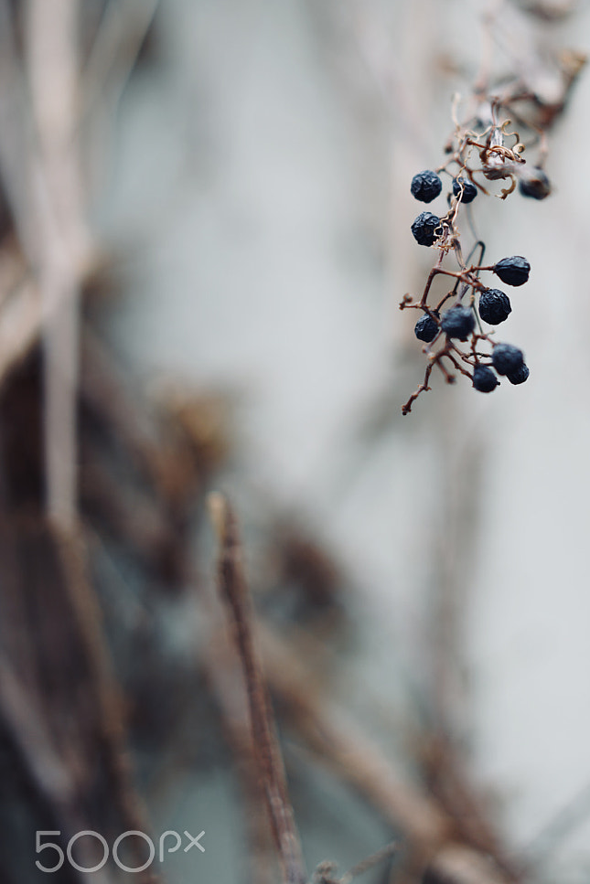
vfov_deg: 22.2
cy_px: 240
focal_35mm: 91
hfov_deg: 14.9
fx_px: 2236
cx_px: 466
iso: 100
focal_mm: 55
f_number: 1.8
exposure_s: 1/60
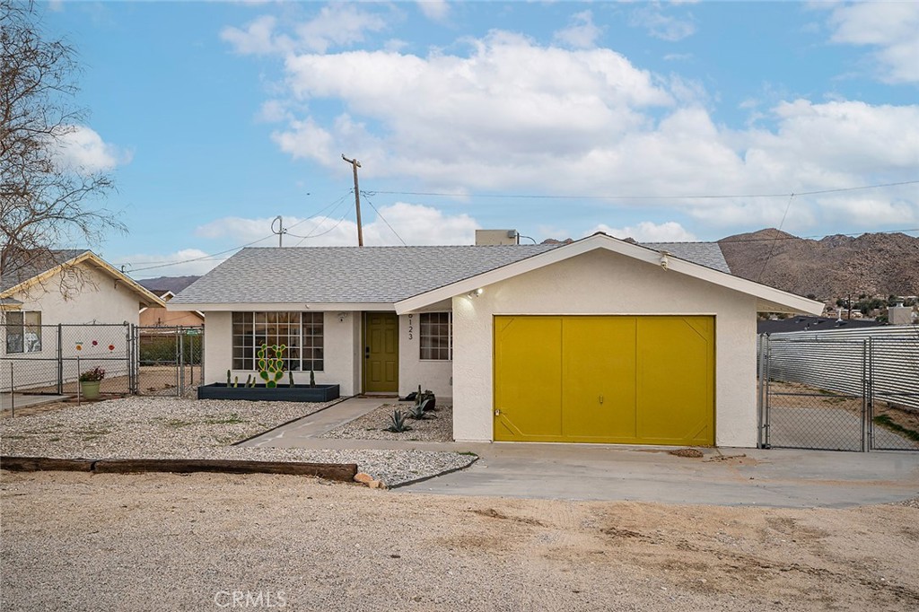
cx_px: 460
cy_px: 306
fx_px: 893
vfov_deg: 37.8
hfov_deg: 54.4
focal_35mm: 35
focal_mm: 35
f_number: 8
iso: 320
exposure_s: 1/250
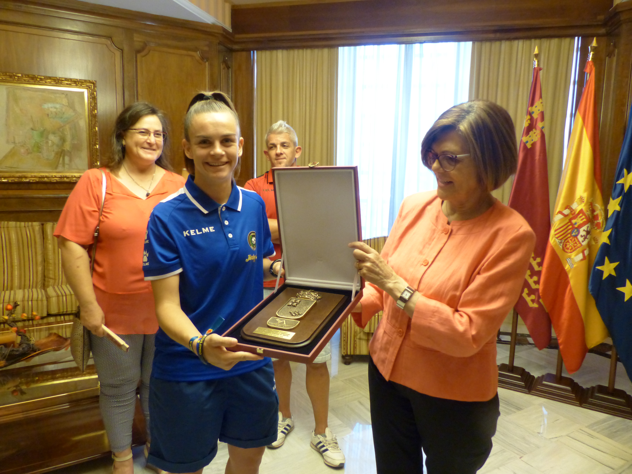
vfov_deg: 54.9
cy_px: 237
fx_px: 456
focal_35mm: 25
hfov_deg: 69.4
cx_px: 316
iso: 400
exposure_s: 1/30
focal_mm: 4.5
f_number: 2.8
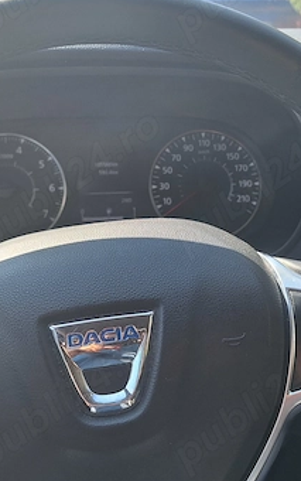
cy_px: 198
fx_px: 563
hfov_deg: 29.9
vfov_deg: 46.0
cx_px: 167
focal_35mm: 43
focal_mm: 5.54
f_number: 1.8
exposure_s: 1/463
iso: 40
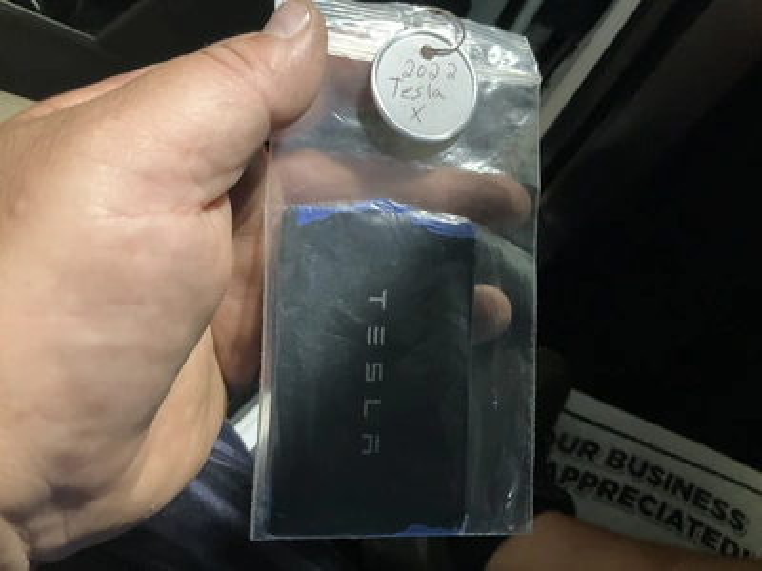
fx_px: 638
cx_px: 381
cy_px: 286
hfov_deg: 61.7
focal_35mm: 29
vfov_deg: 48.2
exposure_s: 1/30
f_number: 1.8
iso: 400
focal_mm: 3
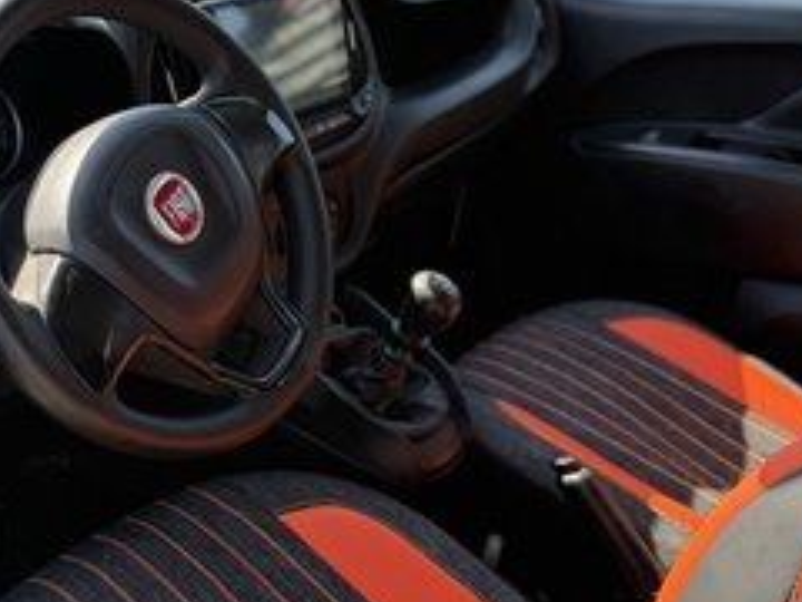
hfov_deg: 44.9
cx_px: 180
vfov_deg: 36.0
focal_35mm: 40
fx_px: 927
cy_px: 314
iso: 100
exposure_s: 1/849
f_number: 1.78
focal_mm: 6.76
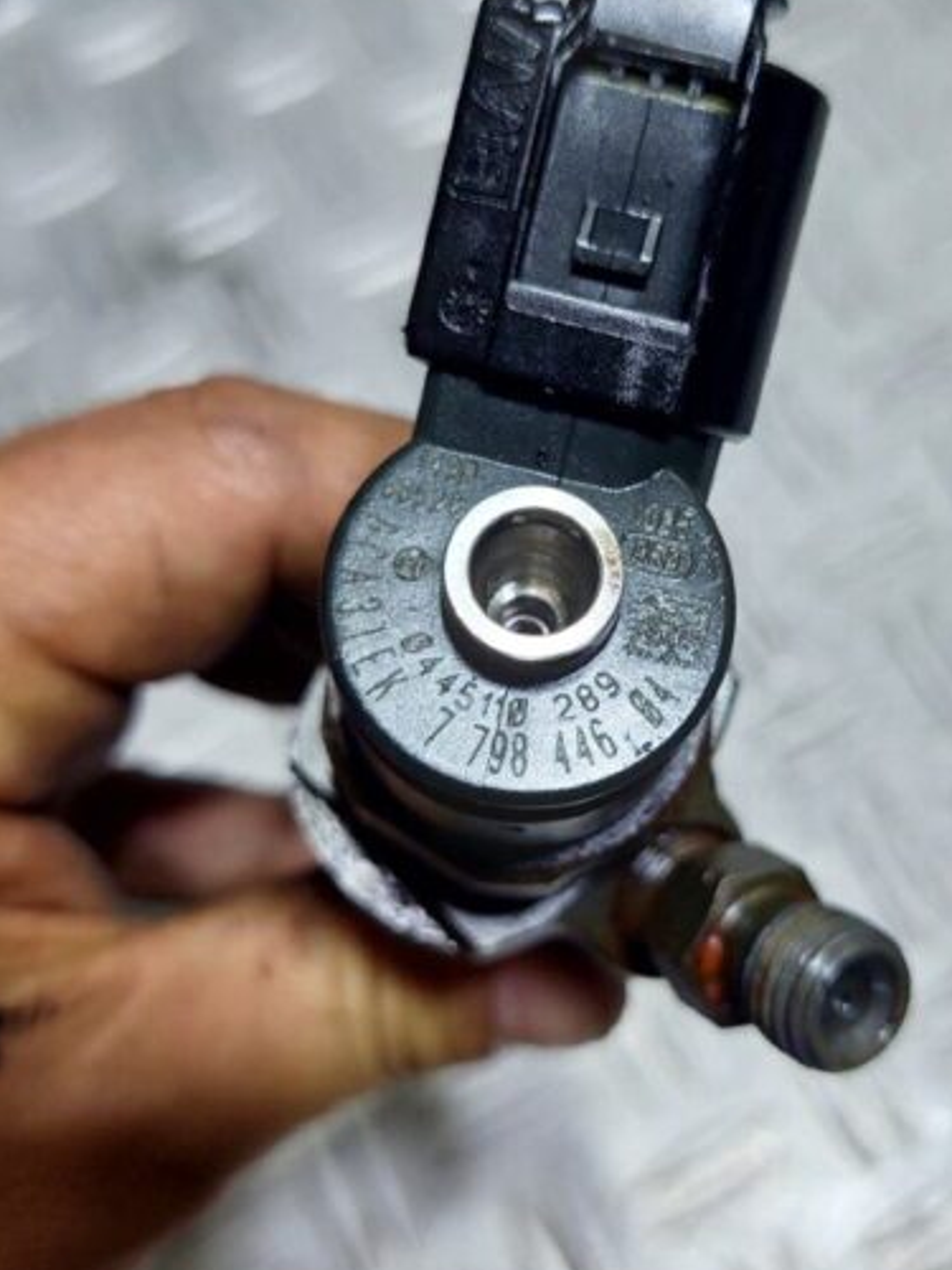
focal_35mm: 40
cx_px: 589
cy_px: 617
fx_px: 1467
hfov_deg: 35.8
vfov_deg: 46.8
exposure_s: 1/50
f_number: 1.8
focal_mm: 5.23
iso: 80
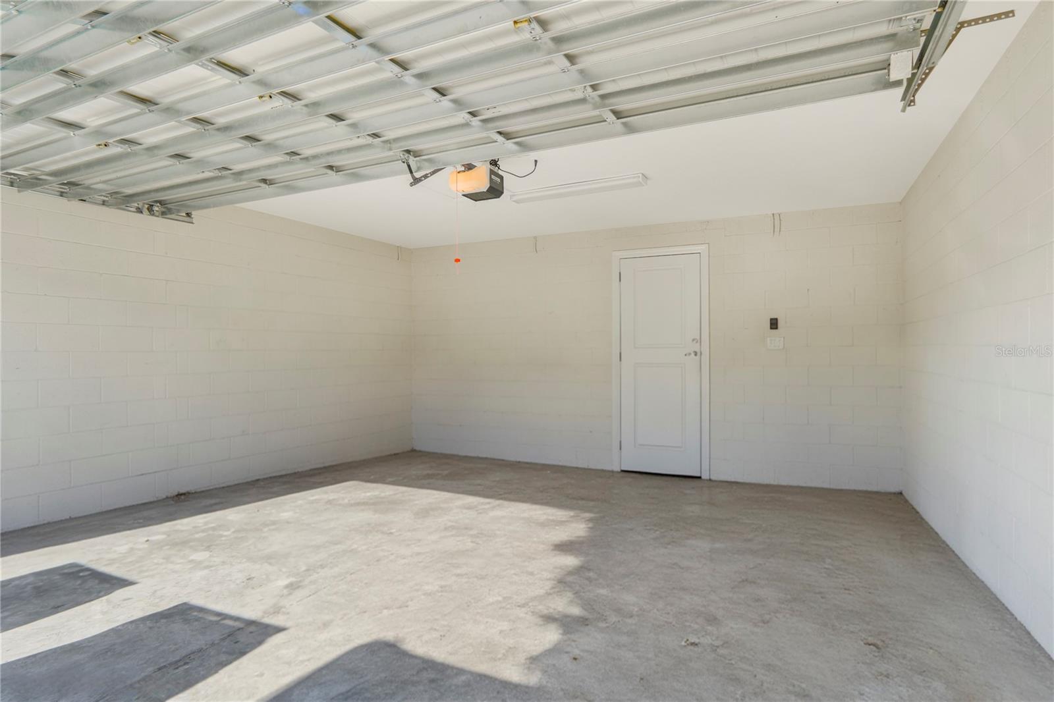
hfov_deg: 90.0
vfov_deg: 67.4
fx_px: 527
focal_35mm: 18
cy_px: 351
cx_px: 527
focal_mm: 12
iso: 100
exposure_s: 1/161
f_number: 4.5
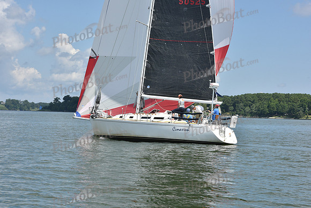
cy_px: 104
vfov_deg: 17.1
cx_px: 156
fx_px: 691
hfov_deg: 25.4
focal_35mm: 80
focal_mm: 80
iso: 320
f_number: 10
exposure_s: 1/1000
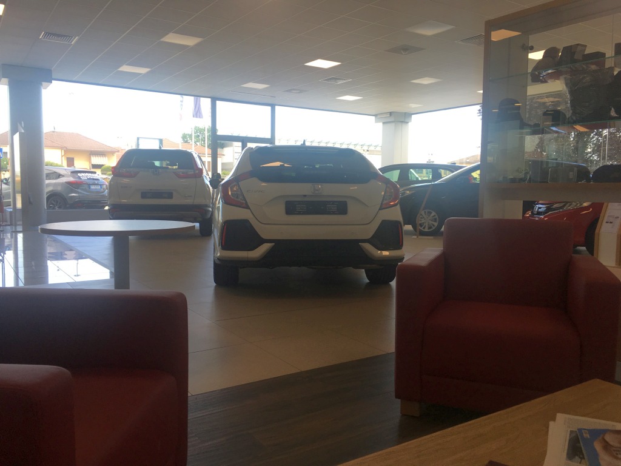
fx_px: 520
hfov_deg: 61.7
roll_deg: -0.9
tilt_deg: -4.8
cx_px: 310
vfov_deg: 48.2
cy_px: 233
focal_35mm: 29
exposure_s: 1/100
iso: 25
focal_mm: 4.15
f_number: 2.2
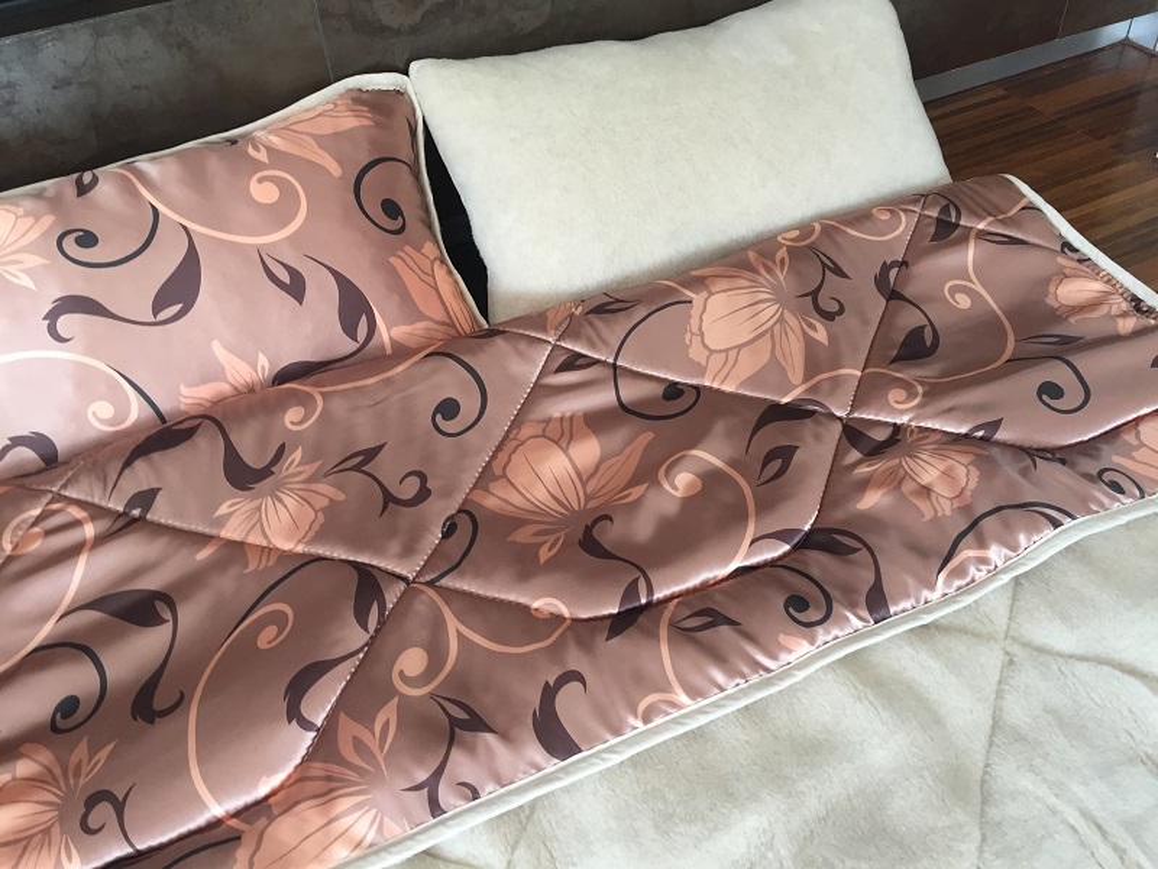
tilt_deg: -44.5
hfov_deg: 61.7
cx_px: 579
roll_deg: +4.9
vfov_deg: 48.2
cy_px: 434
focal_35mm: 29
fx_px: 970
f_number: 2.2
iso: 125
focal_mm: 4.15
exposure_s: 1/33
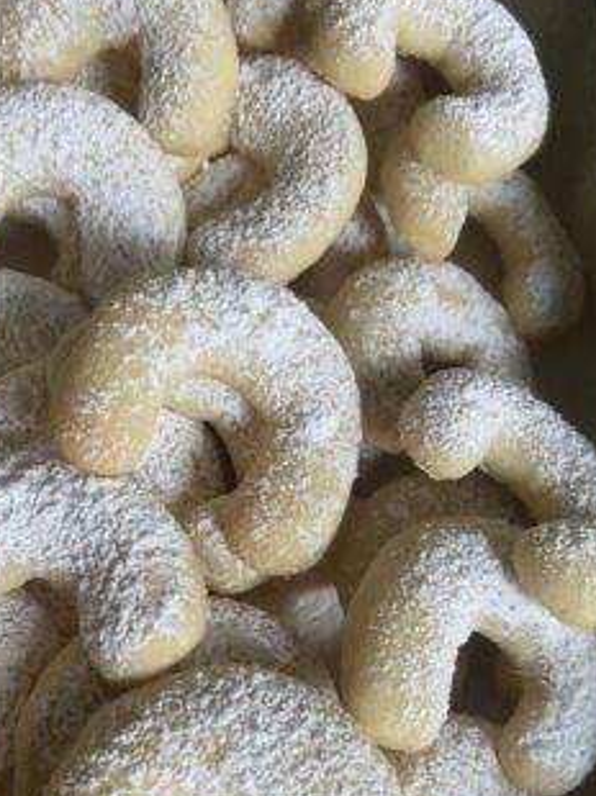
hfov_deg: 34.2
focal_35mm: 42
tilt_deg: -66.3
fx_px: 966
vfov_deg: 44.7
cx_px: 243
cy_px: 444
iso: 640
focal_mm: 4.25
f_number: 1.8
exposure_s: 1/25
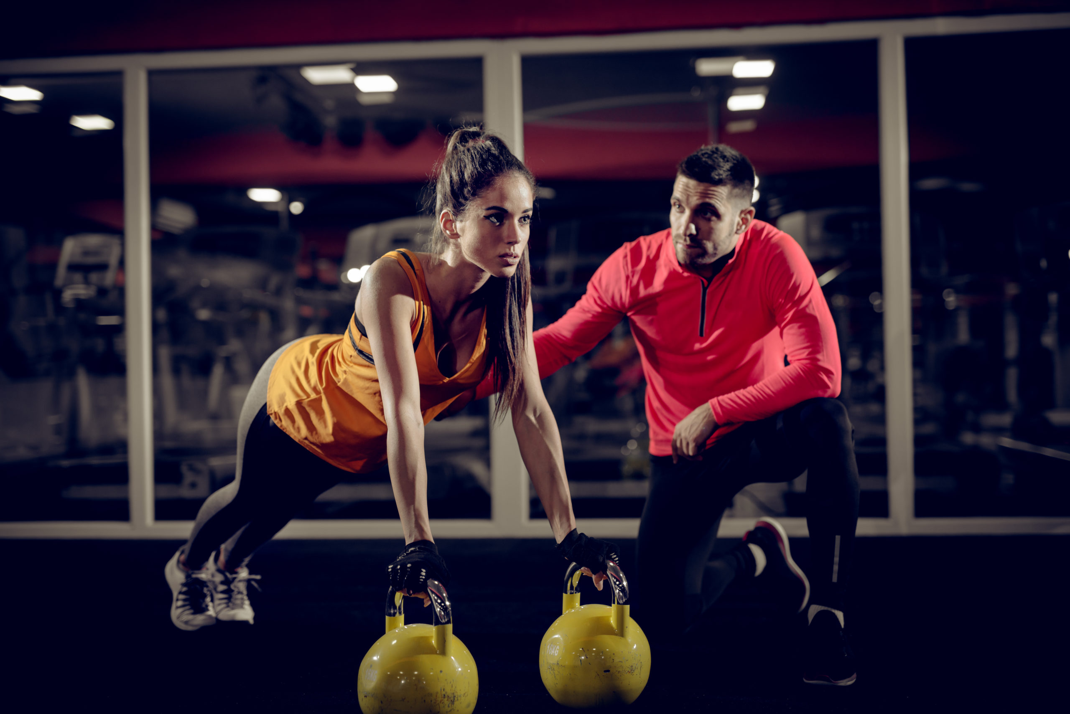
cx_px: 535
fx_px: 1487
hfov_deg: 39.6
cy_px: 357
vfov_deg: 27.0
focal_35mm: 50
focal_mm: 50
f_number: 2
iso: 200
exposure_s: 1/160
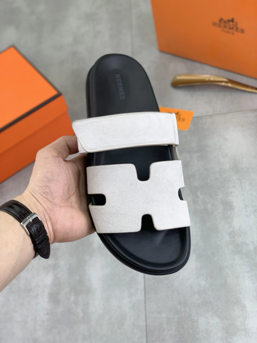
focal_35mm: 52
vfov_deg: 36.8
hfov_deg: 28.0
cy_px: 172
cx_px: 128
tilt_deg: -52.6
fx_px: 515
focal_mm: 6
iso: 20
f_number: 2.4
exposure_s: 1/100
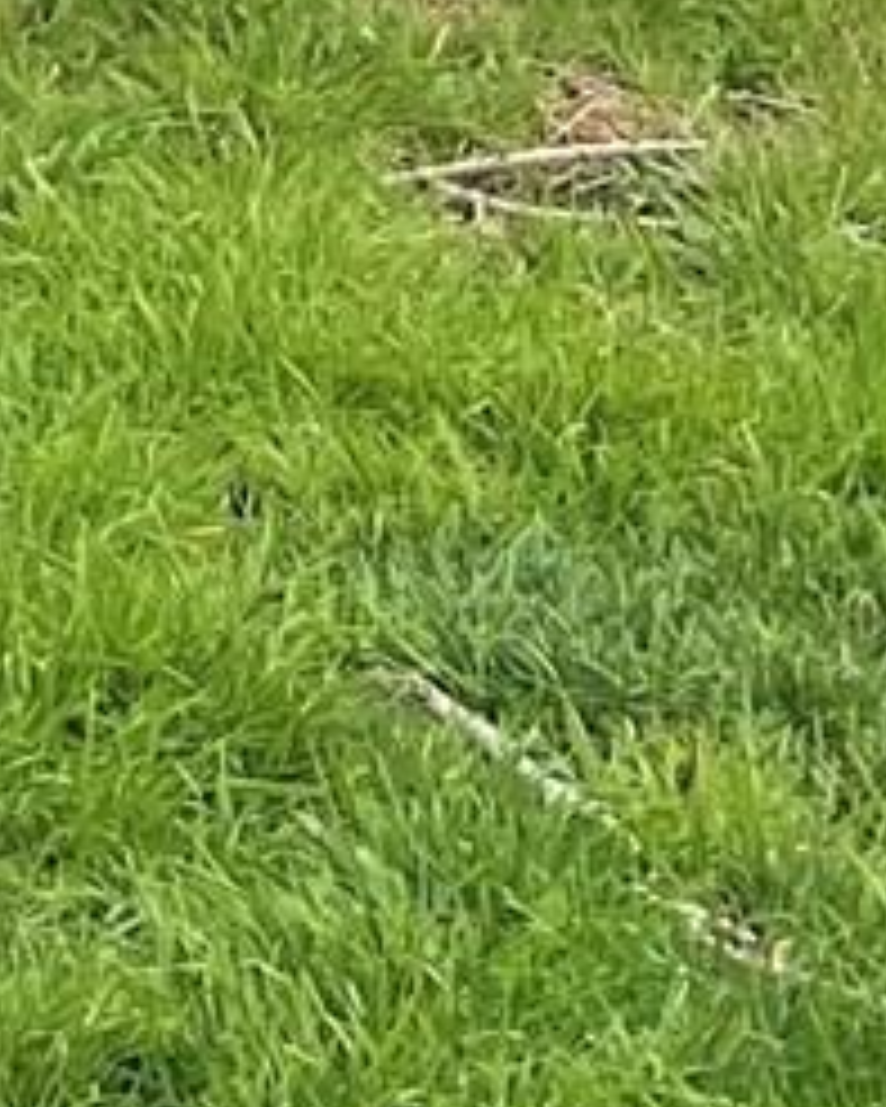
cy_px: -2212
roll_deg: -2.1
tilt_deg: +2.1
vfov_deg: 7.9
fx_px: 6912
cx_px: -2667
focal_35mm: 211
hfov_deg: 6.1
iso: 50
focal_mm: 5.7
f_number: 1.5
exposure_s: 1/1431
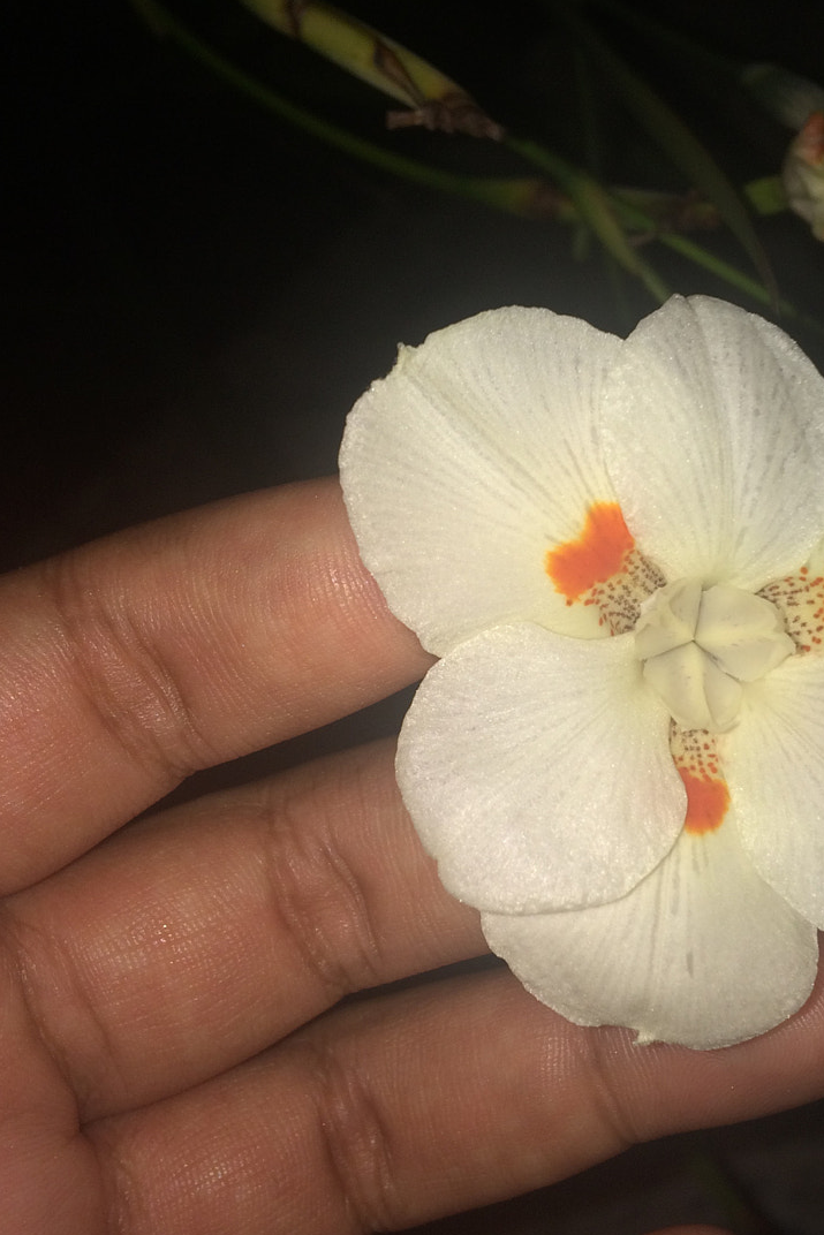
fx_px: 1544
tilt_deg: -65.7
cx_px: 635
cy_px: 597
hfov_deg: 29.3
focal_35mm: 45
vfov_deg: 43.6
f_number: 2.2
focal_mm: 4.15
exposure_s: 1/326
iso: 32
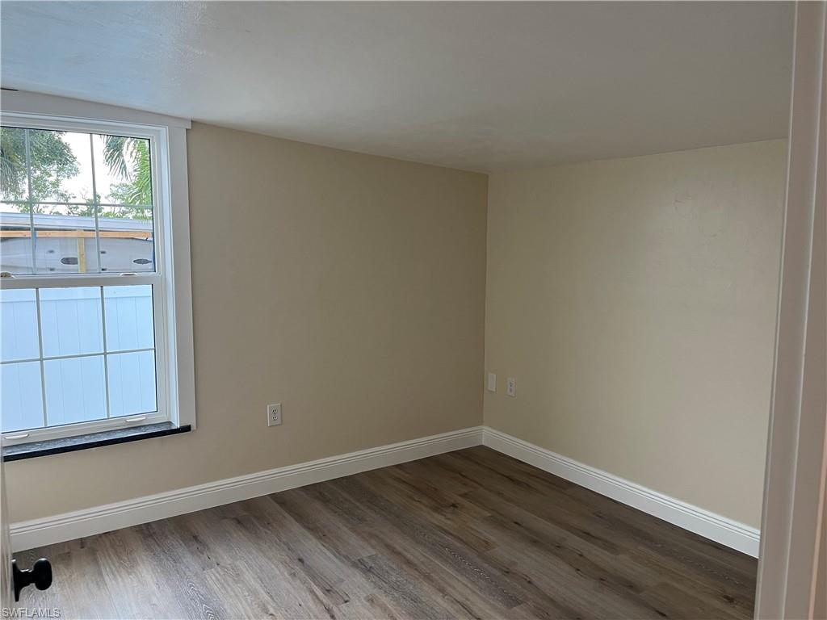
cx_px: 414
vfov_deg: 53.1
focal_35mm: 26
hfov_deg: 67.3
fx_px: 621
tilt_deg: -6.0
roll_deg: +0.5
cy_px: 310
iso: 100
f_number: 1.6
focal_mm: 5.1
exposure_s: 1/60
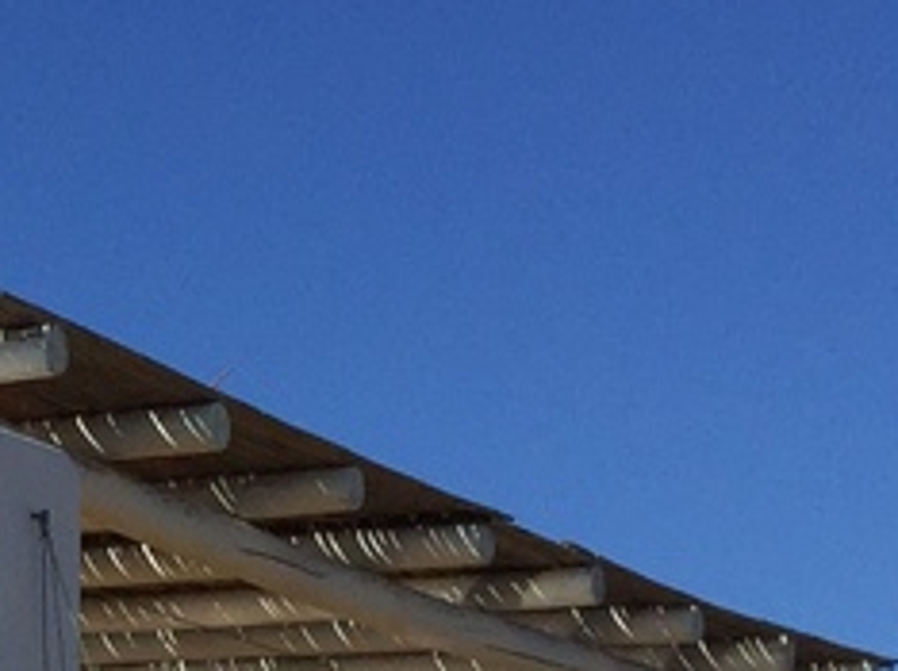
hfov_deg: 11.6
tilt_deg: +5.9
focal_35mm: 149
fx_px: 3861
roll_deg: -1.8
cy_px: 916
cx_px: -1032
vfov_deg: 9.7
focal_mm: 4.15
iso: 32
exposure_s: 1/5650
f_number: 2.2
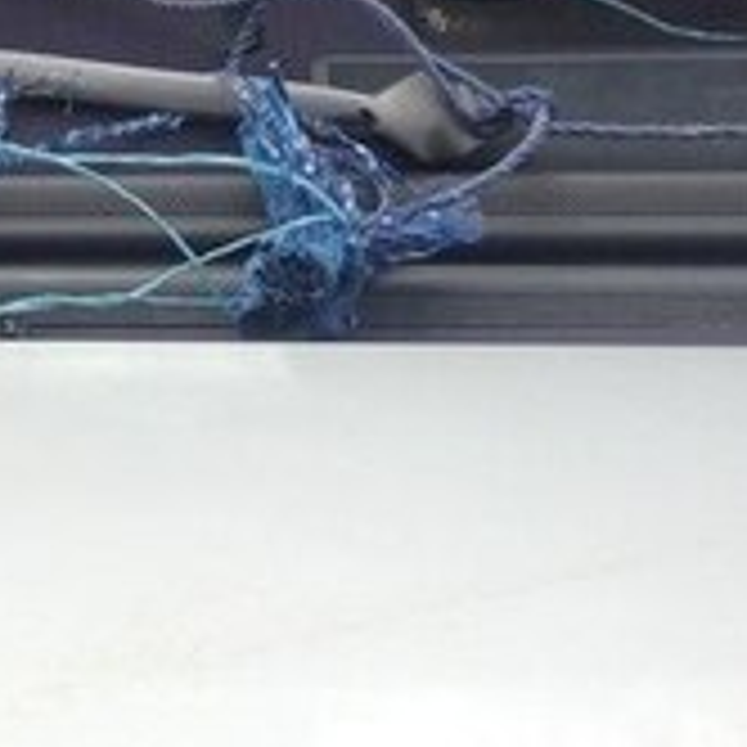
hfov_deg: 14.7
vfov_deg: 14.5
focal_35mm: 116
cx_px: -50
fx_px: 2832
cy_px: -178
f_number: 2.4
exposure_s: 1/547
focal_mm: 4.12
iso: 50
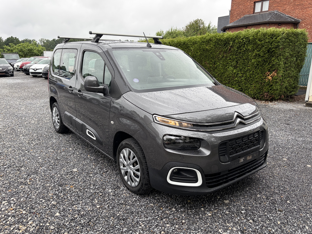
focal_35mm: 27
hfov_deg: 65.3
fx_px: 243
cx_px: 152
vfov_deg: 51.4
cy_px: 115
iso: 50
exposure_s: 1/557
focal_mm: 5.96
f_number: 1.6
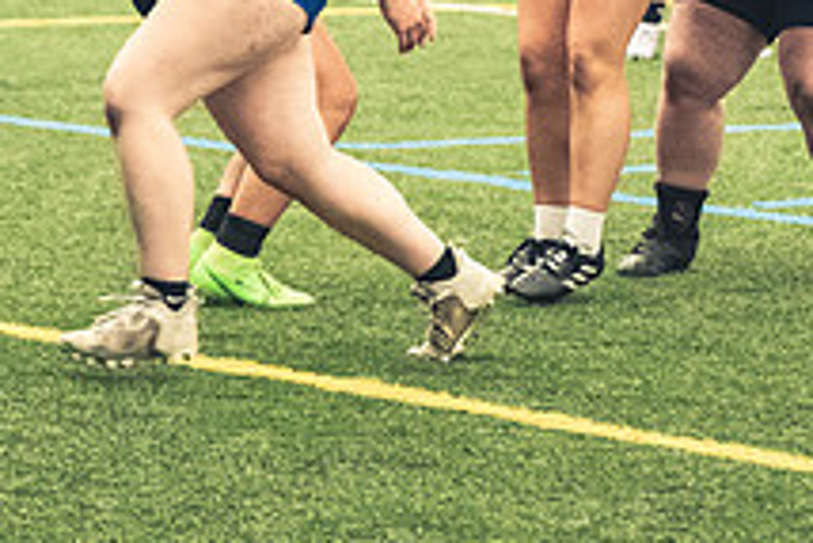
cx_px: 281
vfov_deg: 4.5
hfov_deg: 6.8
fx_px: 6847
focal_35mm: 303
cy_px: -38
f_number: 2.8
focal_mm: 75
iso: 12800
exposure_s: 1/500
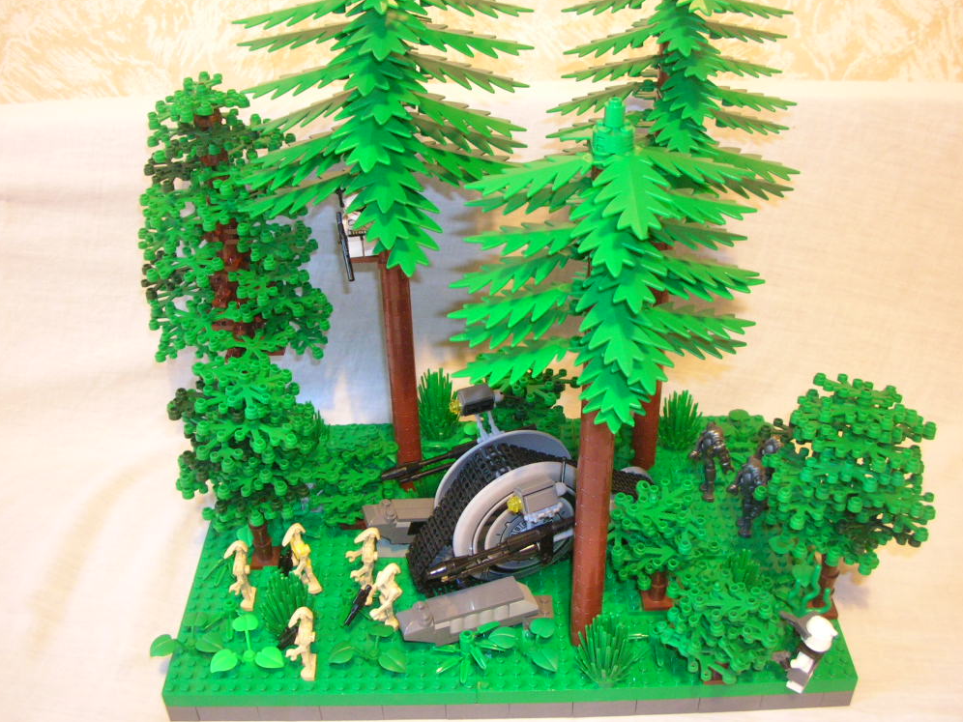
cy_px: 357
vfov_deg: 39.7
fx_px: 1002
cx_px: 490
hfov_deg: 51.4
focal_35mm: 36
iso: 200
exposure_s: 1/4.2
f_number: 2.8
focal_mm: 5.8
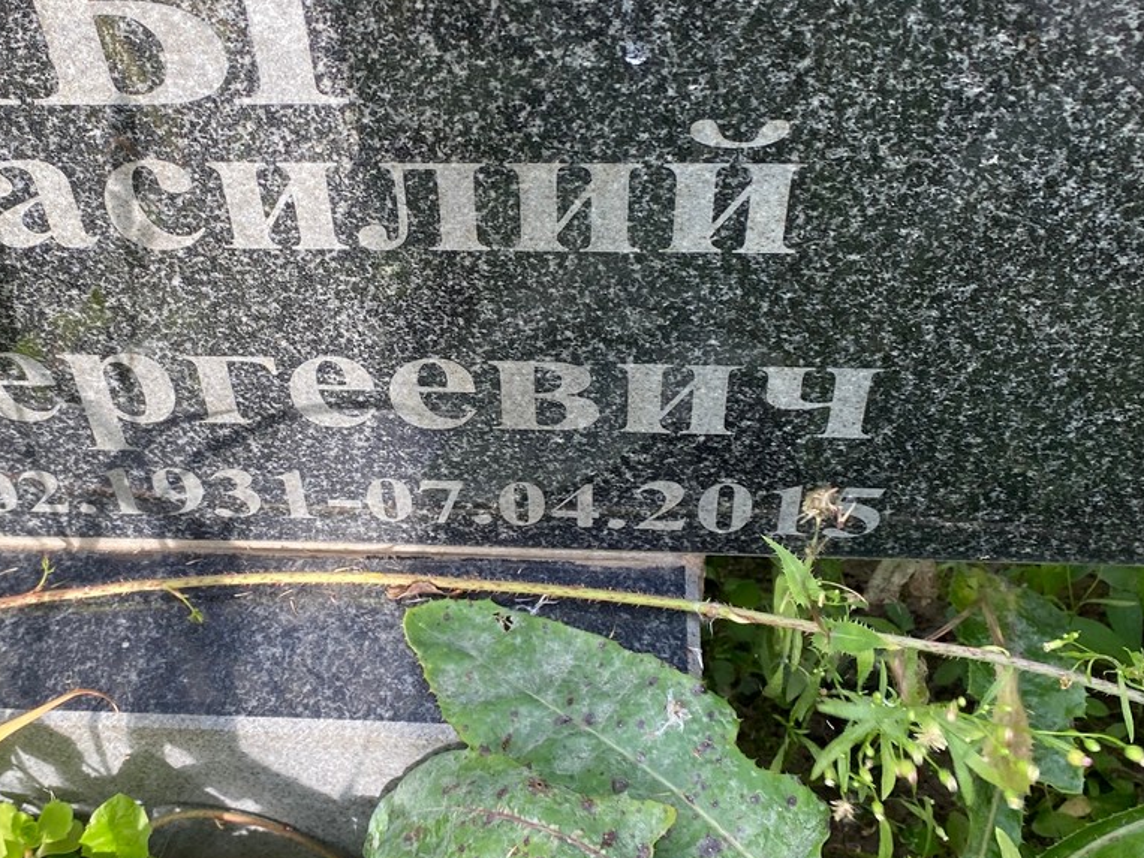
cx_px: 418
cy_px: 371
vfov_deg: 29.6
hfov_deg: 38.6
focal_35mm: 49
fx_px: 1619
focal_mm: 4.25
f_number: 1.8
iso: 32
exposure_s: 1/122
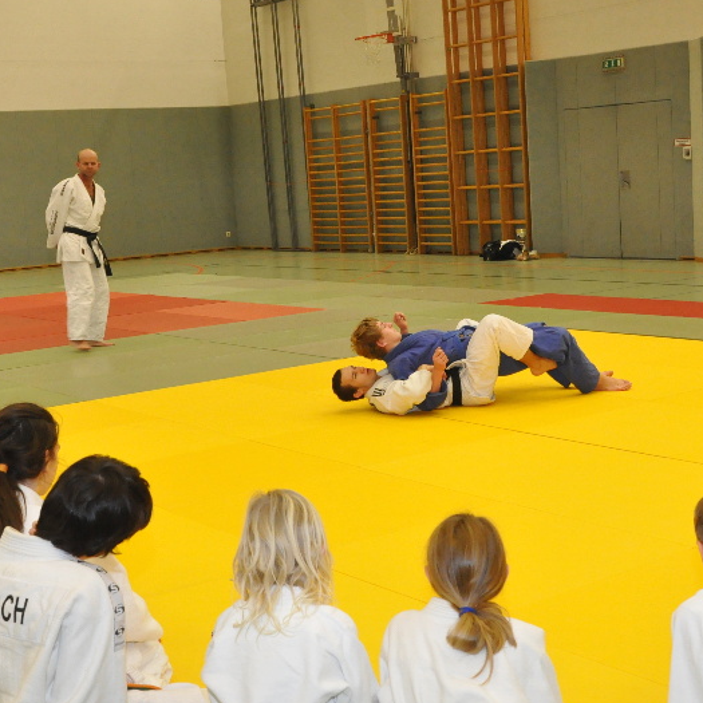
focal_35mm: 56
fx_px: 1287
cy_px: 373
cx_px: 430
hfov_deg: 30.5
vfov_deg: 30.6
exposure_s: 1/60
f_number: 7.1
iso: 1600
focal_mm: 22
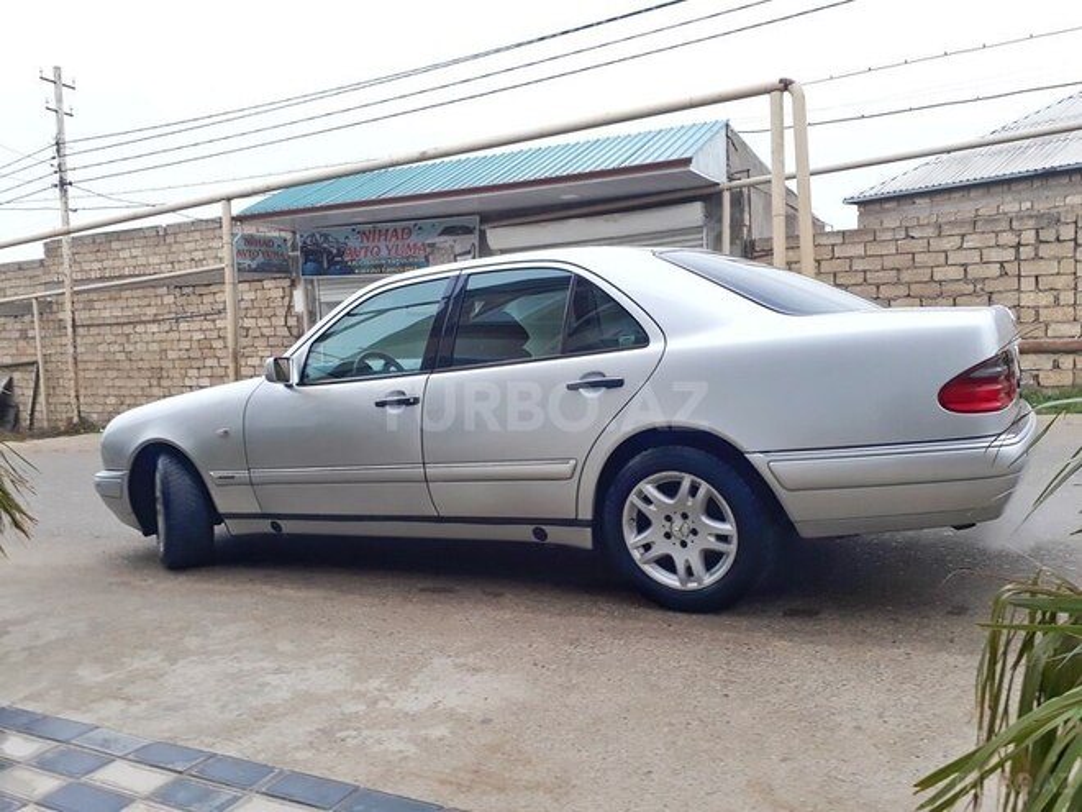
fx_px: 844
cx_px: 541
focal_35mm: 27
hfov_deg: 65.3
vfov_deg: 51.4
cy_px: 406
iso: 64
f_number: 1.9
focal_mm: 3.6
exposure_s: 1/100
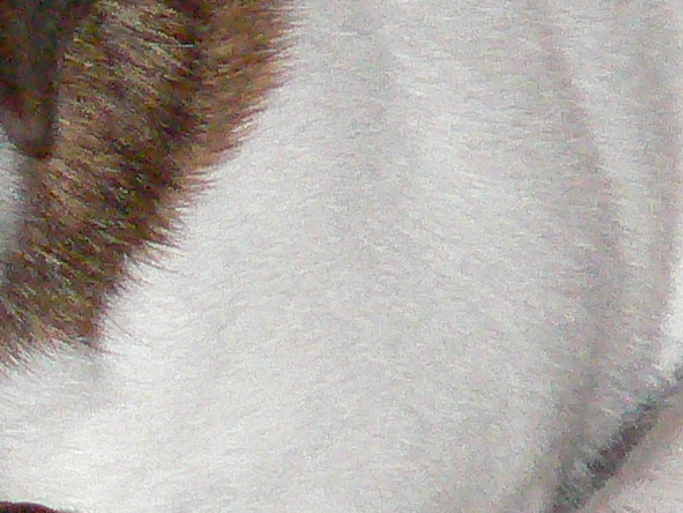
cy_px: 247
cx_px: 32
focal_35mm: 2403
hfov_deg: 0.8
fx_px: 47436
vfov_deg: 0.6
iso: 400
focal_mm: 72
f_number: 3.3
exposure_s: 1/30
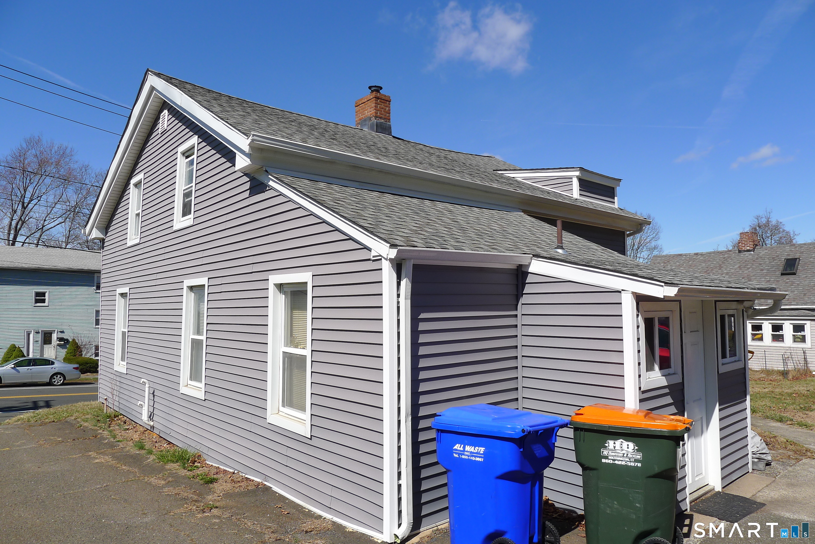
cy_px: 272
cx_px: 408
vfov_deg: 53.2
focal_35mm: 24
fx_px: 543
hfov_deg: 73.7
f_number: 4
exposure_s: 1/800
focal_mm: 5.1
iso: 80
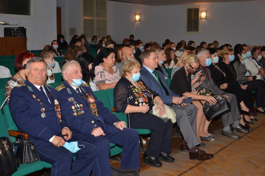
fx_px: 386
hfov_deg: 37.9
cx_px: 132
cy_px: 88
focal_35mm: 52
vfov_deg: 25.6
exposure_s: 1/200
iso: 800
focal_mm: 35
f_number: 4.5
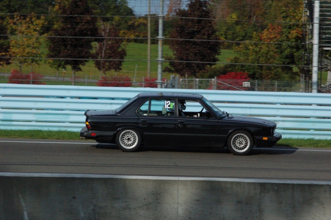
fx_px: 1447
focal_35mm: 158
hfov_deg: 13.1
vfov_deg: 8.7
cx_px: 166
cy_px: 110
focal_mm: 105
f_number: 8
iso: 1600
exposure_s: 1/1000
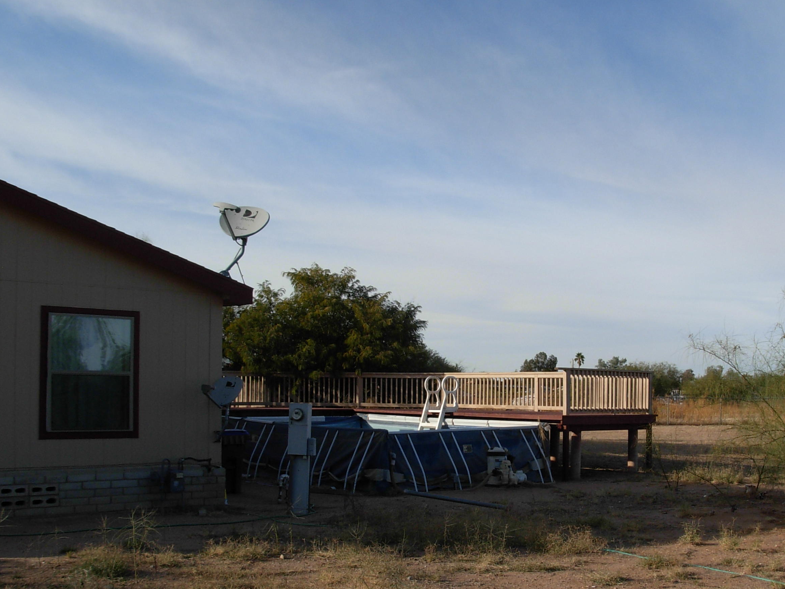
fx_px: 1111
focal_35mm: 49
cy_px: 368
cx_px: 482
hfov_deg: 38.7
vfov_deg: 29.6
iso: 79
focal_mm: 6.3
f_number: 4.9
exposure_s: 1/527
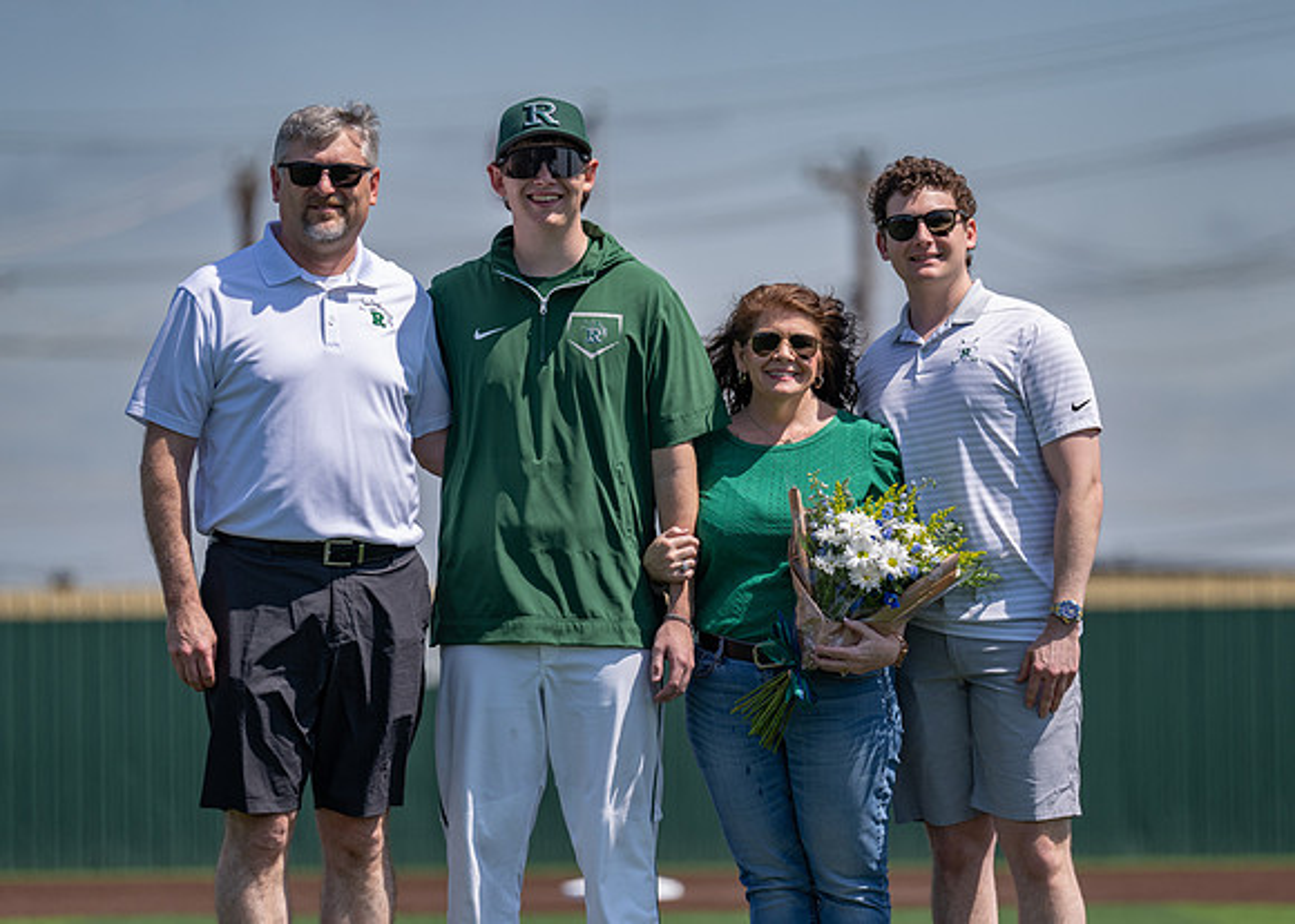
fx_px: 8192
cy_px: 461
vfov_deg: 6.5
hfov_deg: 9.0
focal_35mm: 223
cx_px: 696
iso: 100
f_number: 2.8
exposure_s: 1/2500
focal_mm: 191
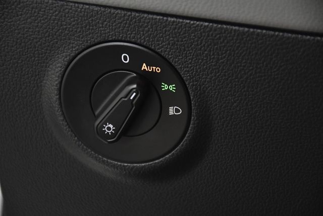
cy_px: 108
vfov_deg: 6.5
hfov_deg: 9.8
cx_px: 162
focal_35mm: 210
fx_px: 1884
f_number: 5.6
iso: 2000
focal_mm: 140
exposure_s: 1/125
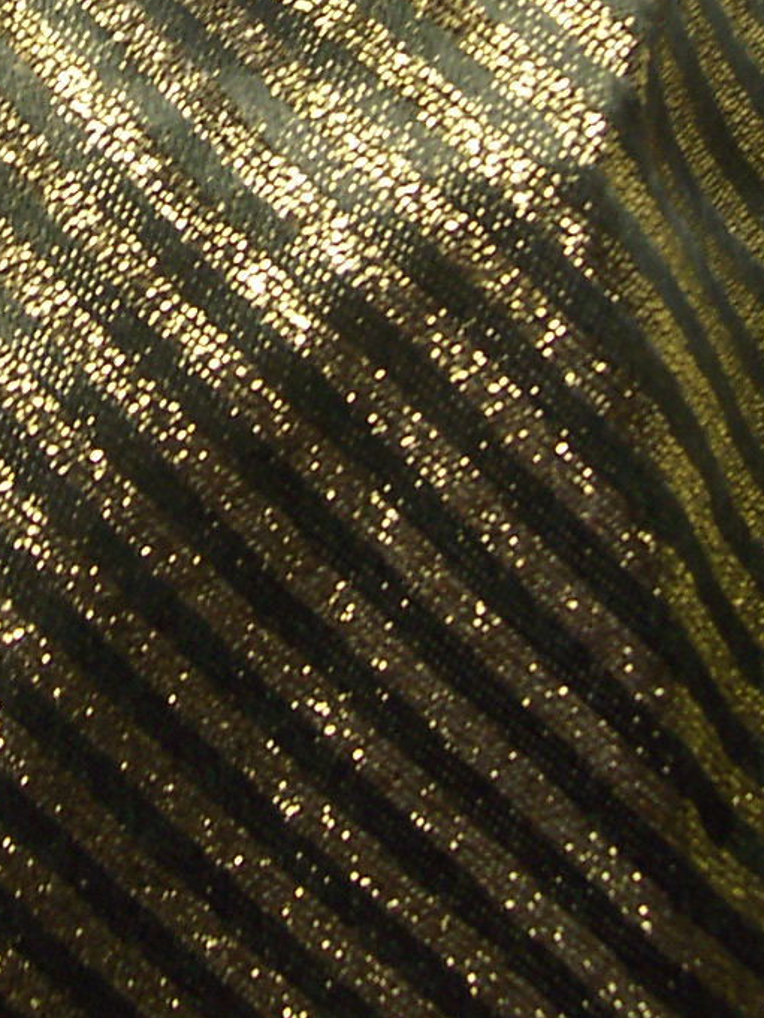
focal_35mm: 90
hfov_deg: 16.2
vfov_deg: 21.0
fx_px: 2648
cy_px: -12
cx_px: 97
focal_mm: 5.6
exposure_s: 1/90
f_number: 2.8
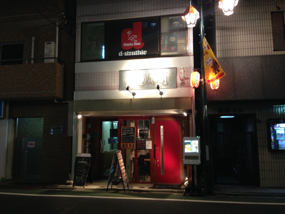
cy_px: 107
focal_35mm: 33
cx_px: 142
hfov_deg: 55.4
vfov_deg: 42.9
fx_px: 272
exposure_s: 1/20
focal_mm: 4.12
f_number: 2.4
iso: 160
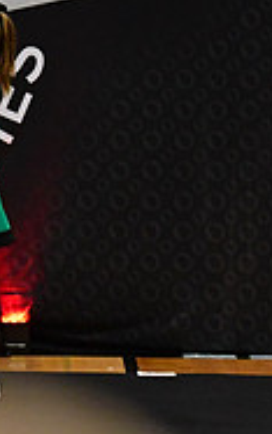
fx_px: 6744
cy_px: 36
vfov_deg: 3.7
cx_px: -379
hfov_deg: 2.3
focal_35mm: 569
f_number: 2.8
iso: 4000
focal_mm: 120
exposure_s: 1/800
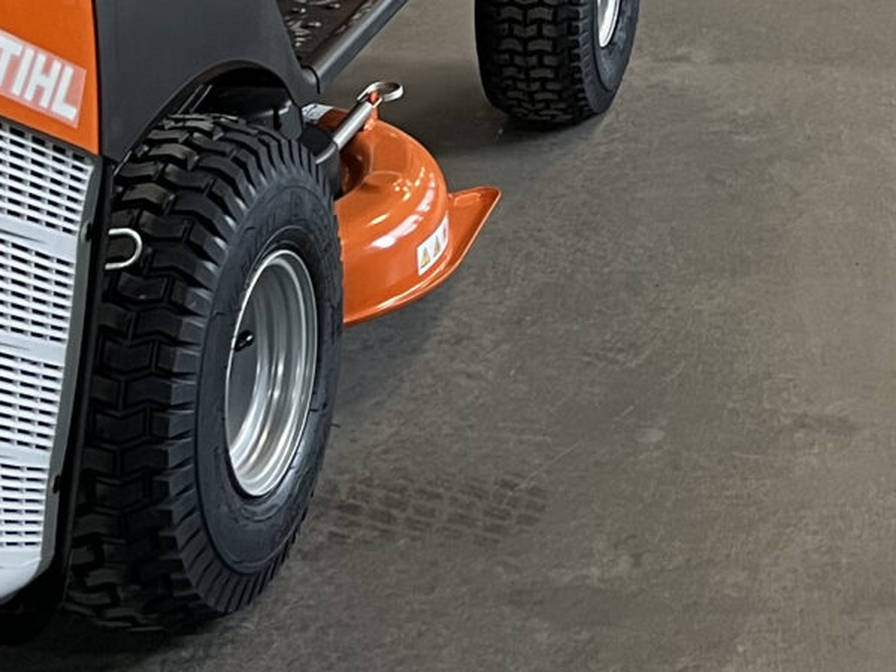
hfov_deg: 17.2
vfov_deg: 12.3
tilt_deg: -10.6
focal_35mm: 111
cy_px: -526
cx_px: 947
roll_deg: +0.0
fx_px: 2873
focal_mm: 5.1
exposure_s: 1/50
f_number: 1.6
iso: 80
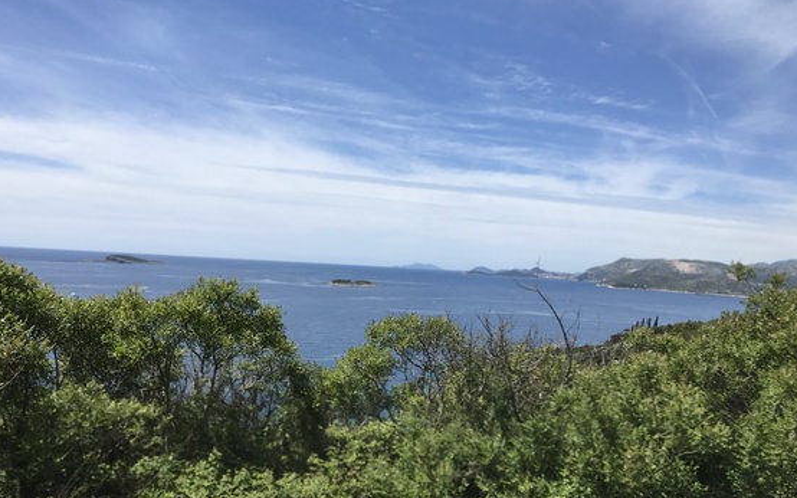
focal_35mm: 30
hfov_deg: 62.9
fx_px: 651
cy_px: 250
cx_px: 398
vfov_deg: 41.8
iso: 20
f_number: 1.8
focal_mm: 3.99
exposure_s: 1/1742
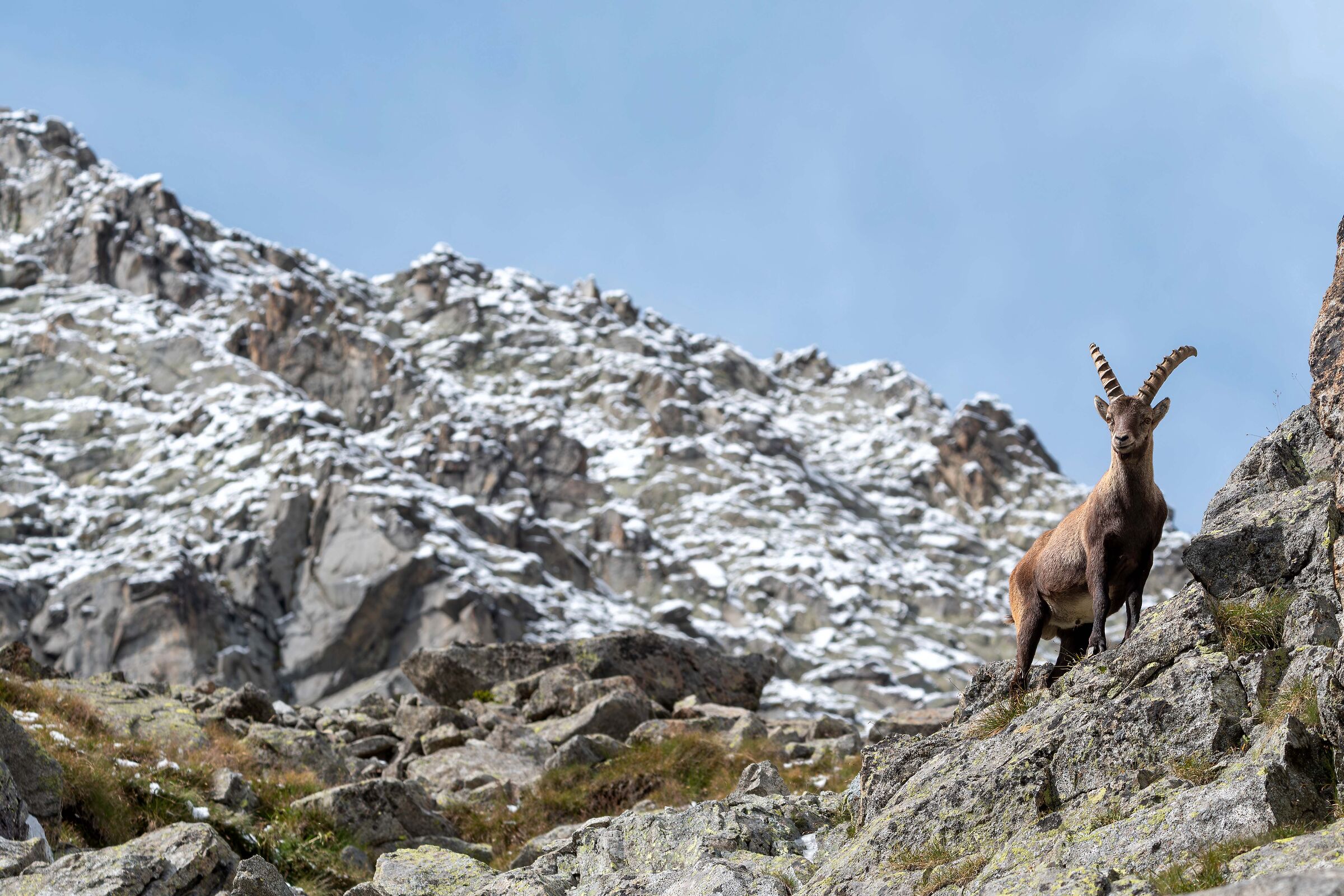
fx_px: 11759
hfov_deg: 6.5
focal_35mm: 315
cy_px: 448
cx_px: 672
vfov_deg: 4.4
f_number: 8
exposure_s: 1/1250
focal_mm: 210
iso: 450
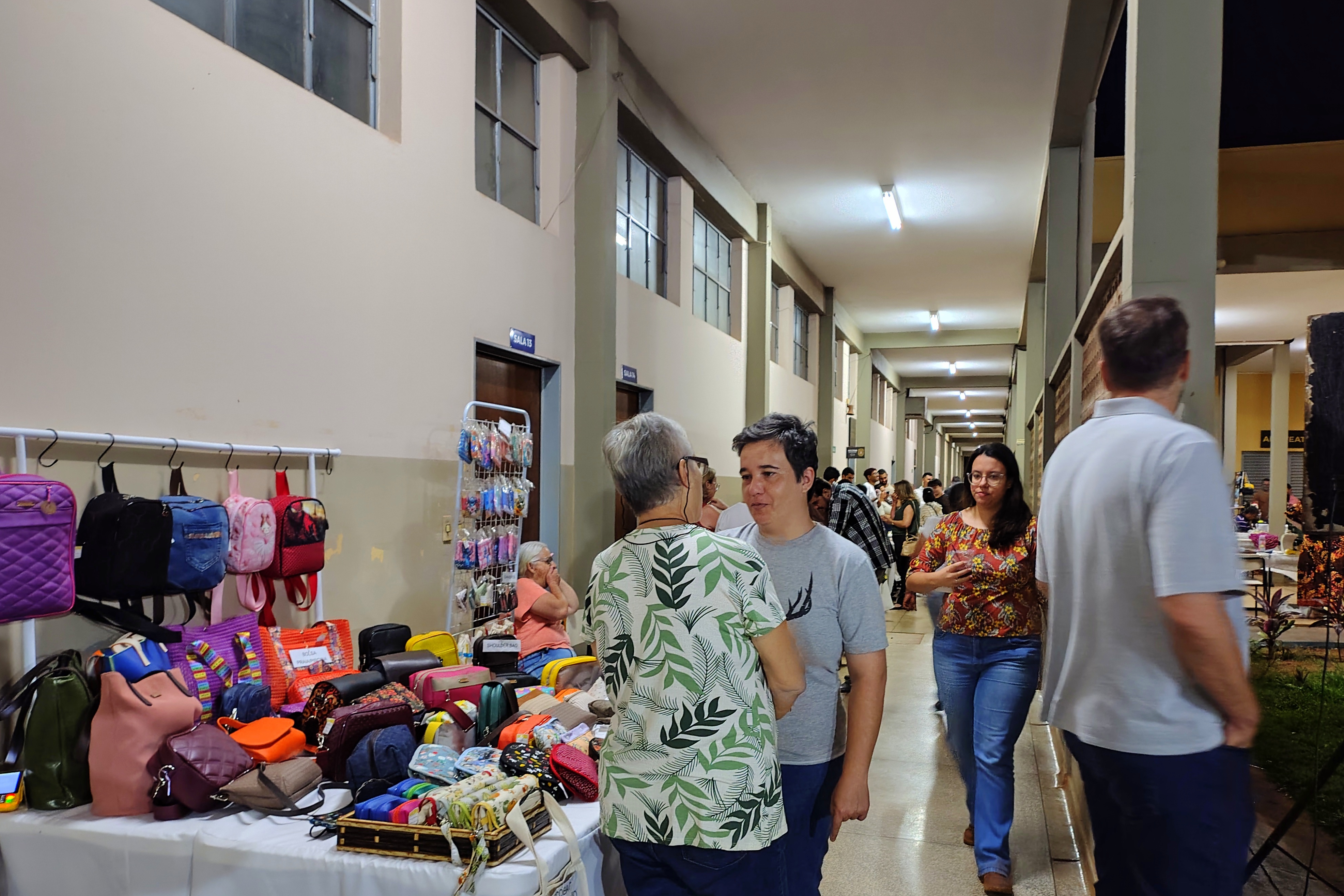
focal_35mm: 27
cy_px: 506
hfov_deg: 67.4
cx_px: 696
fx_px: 1008
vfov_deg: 47.8
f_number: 1.7
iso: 1023
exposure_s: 1/24
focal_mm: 4.71
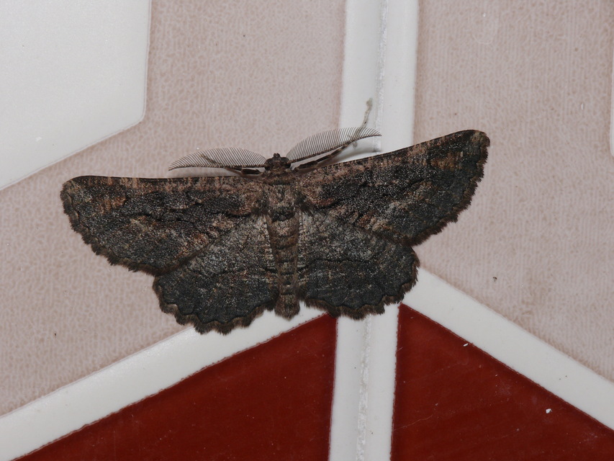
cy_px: 230
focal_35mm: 205
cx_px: 307
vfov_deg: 7.2
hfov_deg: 9.7
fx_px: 3637
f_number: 11
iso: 100
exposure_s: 1/640
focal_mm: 43.4
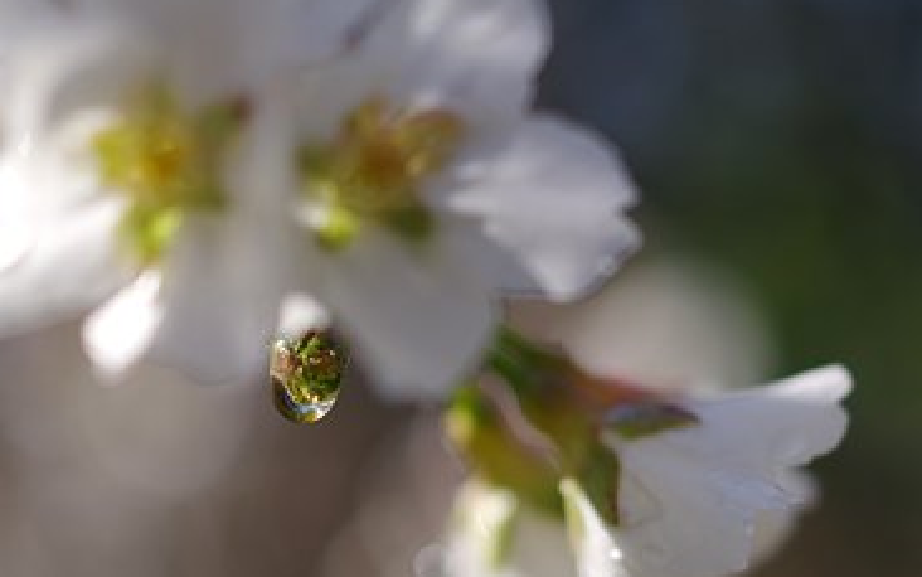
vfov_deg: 17.4
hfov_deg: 27.5
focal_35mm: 75
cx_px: 562
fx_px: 1878
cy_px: 373
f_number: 2.8
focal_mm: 35
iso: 100
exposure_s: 1/800
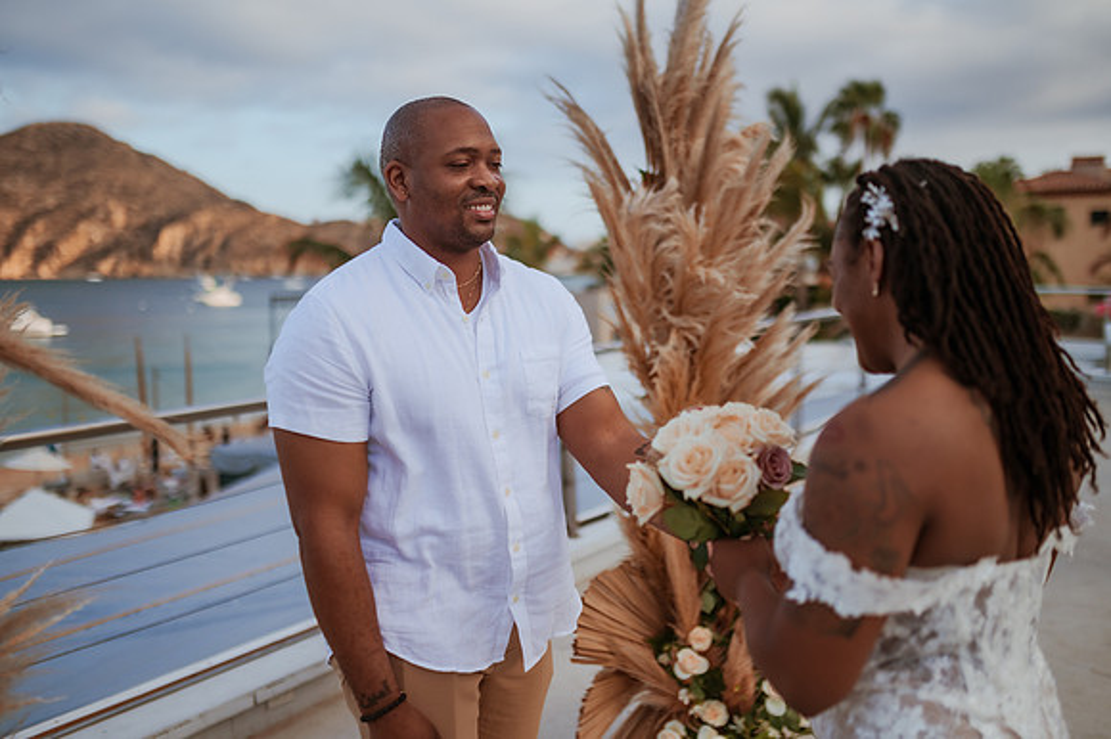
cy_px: 356
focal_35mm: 37
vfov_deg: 35.6
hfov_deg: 51.5
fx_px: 1151
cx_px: 586
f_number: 1.4
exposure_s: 1/8000
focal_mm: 35
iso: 320
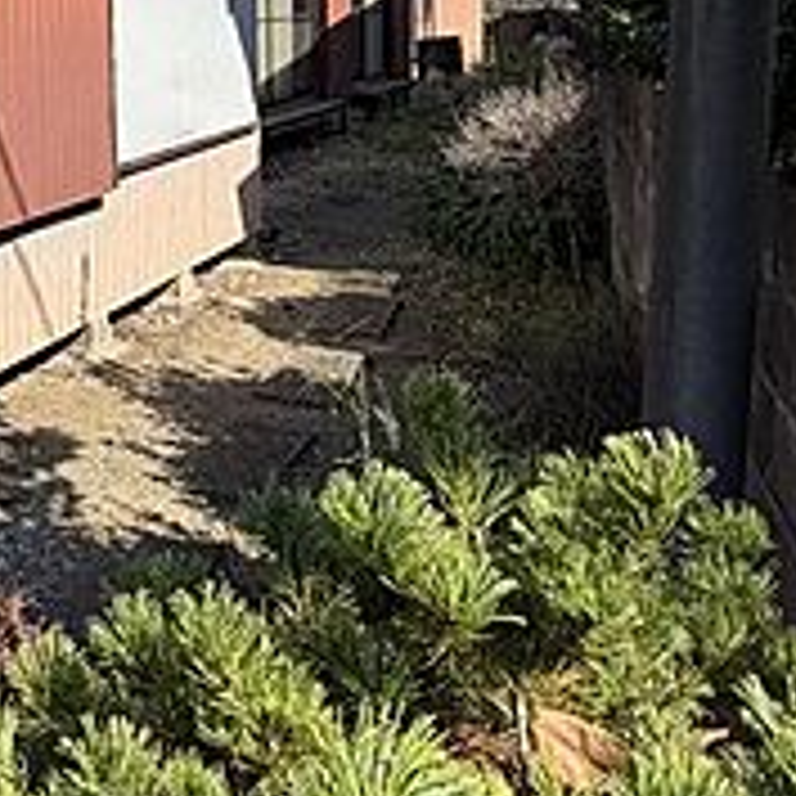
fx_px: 1093
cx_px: 103
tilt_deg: -2.5
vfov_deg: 37.4
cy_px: 76
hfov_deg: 37.8
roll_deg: +1.7
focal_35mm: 42
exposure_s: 1/694
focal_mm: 2.22
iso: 40
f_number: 2.2
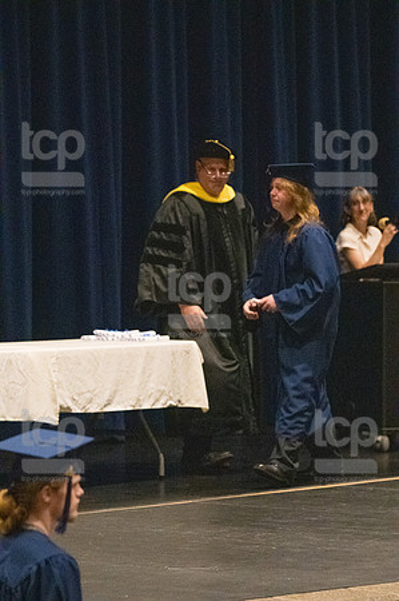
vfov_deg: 11.2
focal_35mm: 183
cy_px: 300
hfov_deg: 7.5
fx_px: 3049
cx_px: 200
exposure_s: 1/400
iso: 10000
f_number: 3.2
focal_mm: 122
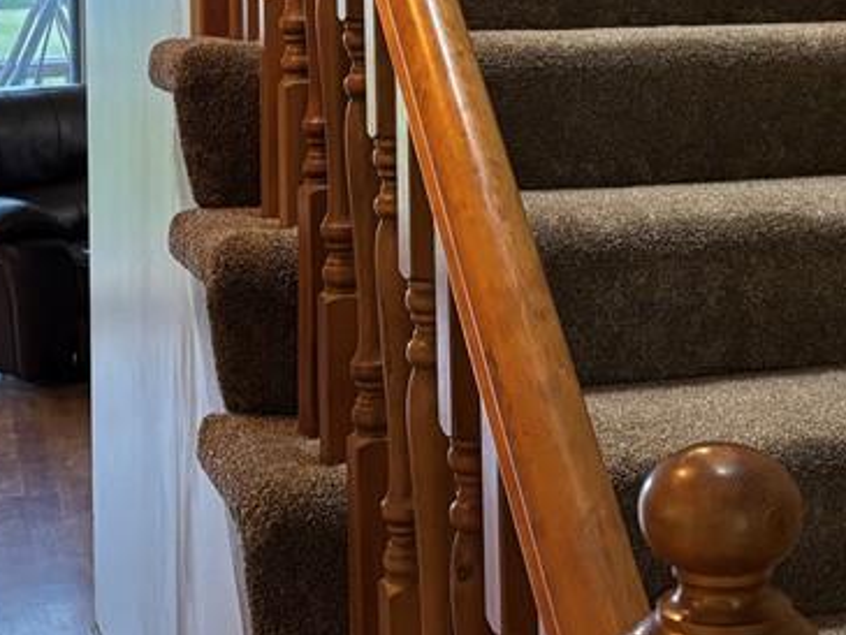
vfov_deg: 19.6
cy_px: -9
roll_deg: +0.9
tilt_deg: -1.6
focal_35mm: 73
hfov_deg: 26.6
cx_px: 522
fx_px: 1785
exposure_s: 1/60
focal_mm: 5.96
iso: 400
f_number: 1.6
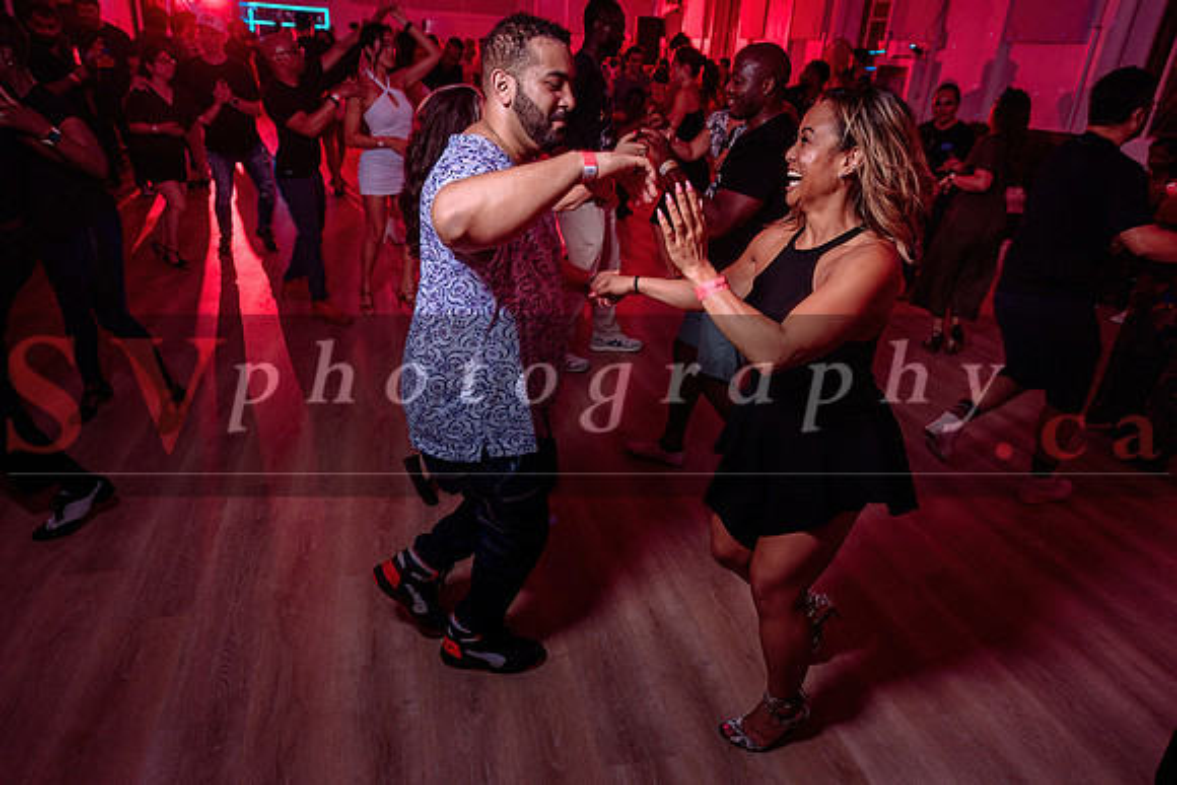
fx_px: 785
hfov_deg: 73.7
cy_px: 392
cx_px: 588
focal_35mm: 24
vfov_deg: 53.2
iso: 800
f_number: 3.2
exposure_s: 1/50
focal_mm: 24
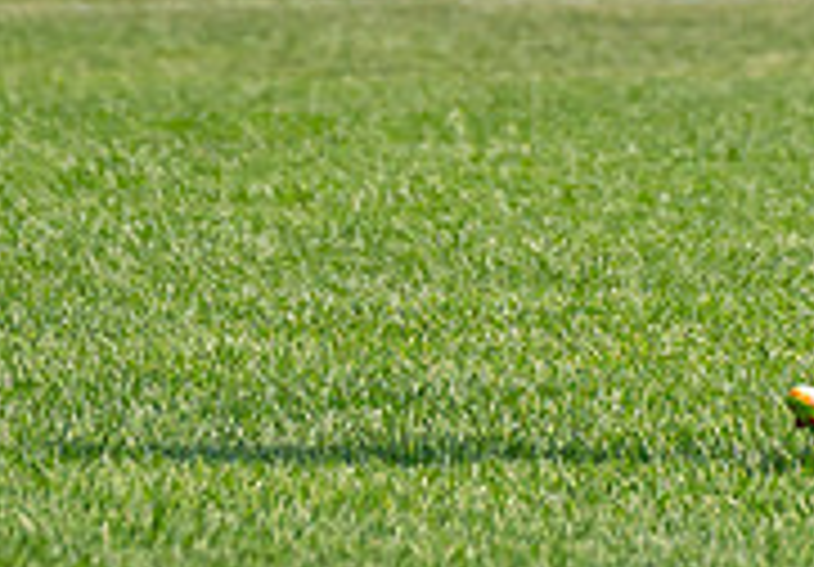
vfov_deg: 1.0
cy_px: -385
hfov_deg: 1.5
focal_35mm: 1365
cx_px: 722
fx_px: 31288
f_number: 3.2
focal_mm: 200
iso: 400
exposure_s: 1/3200
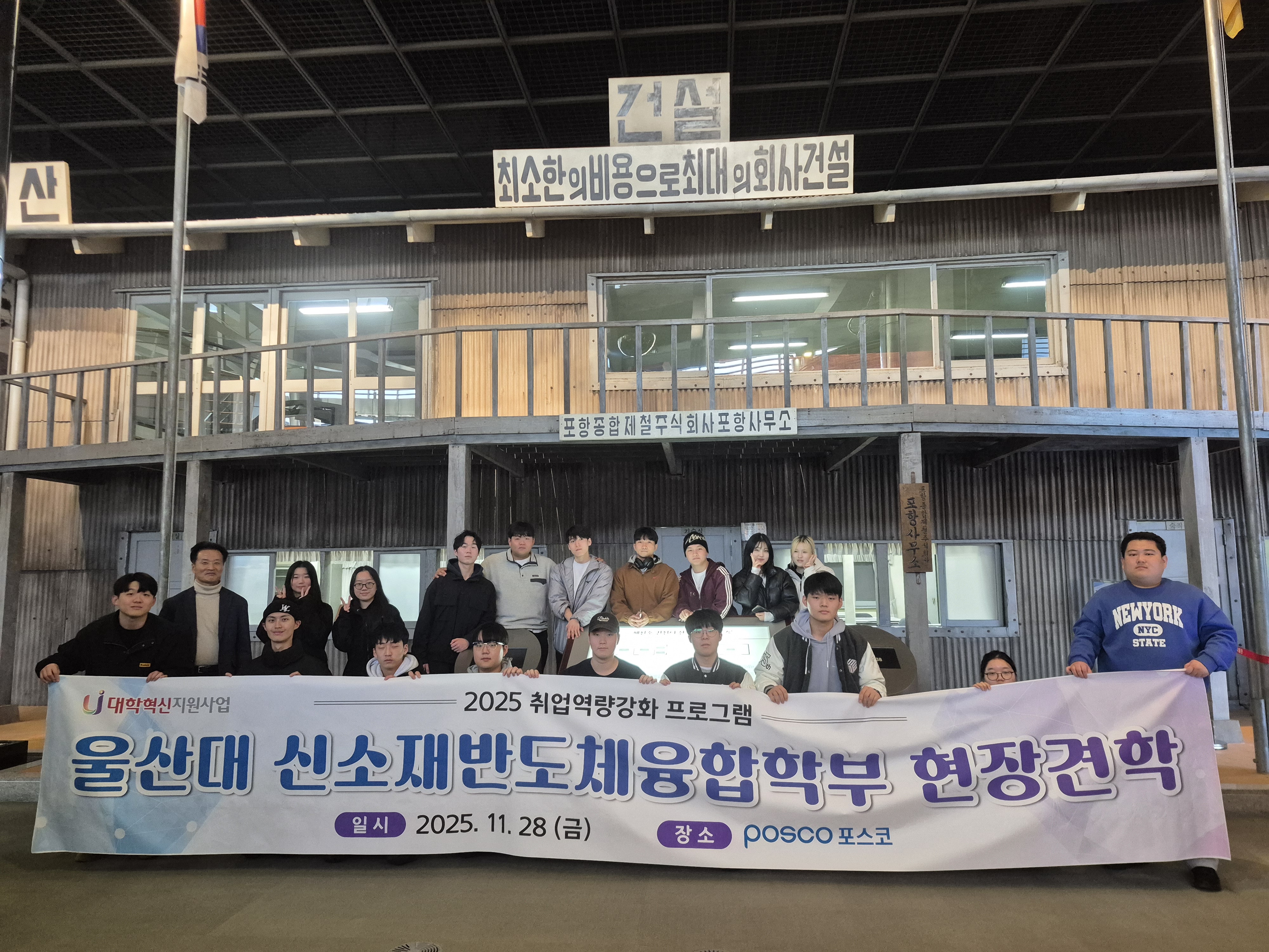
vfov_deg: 58.9
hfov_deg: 73.9
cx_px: 634
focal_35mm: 23
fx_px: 843
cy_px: 476
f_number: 1.8
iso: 1000
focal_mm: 5.4
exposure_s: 1/120
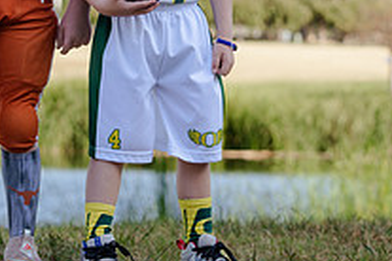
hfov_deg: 10.3
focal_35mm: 199
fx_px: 2167
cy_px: -29
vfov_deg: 6.9
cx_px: 76
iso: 100
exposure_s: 1/320
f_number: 3.5
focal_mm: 71
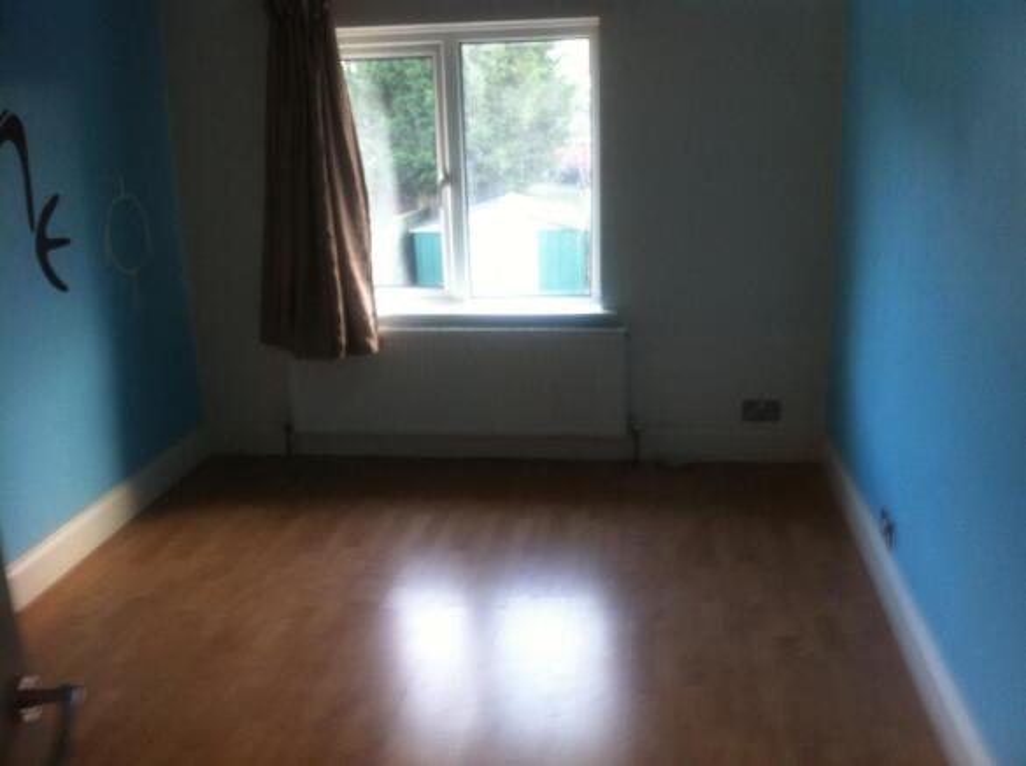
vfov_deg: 40.6
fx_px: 1036
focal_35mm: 35
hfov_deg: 52.7
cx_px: 513
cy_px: 383
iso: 100
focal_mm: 3.85
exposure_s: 1/17
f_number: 2.8
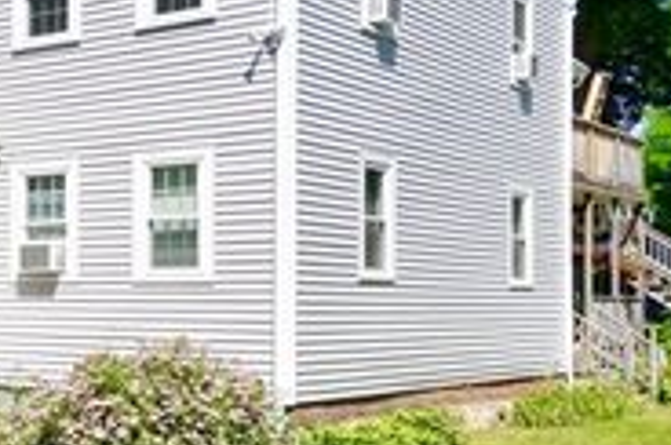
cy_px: 275
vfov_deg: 19.9
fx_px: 1265
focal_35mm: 68
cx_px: 7
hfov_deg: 28.0
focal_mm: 6.72
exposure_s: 1/2000
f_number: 1.7
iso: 100
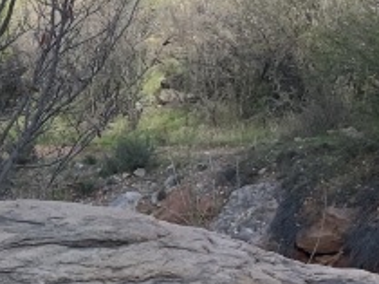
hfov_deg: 13.1
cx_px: -417
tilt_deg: -8.3
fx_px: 1389
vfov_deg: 11.6
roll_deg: +2.3
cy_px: 246
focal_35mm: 127
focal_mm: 4.25
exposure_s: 1/871
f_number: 1.8
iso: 25
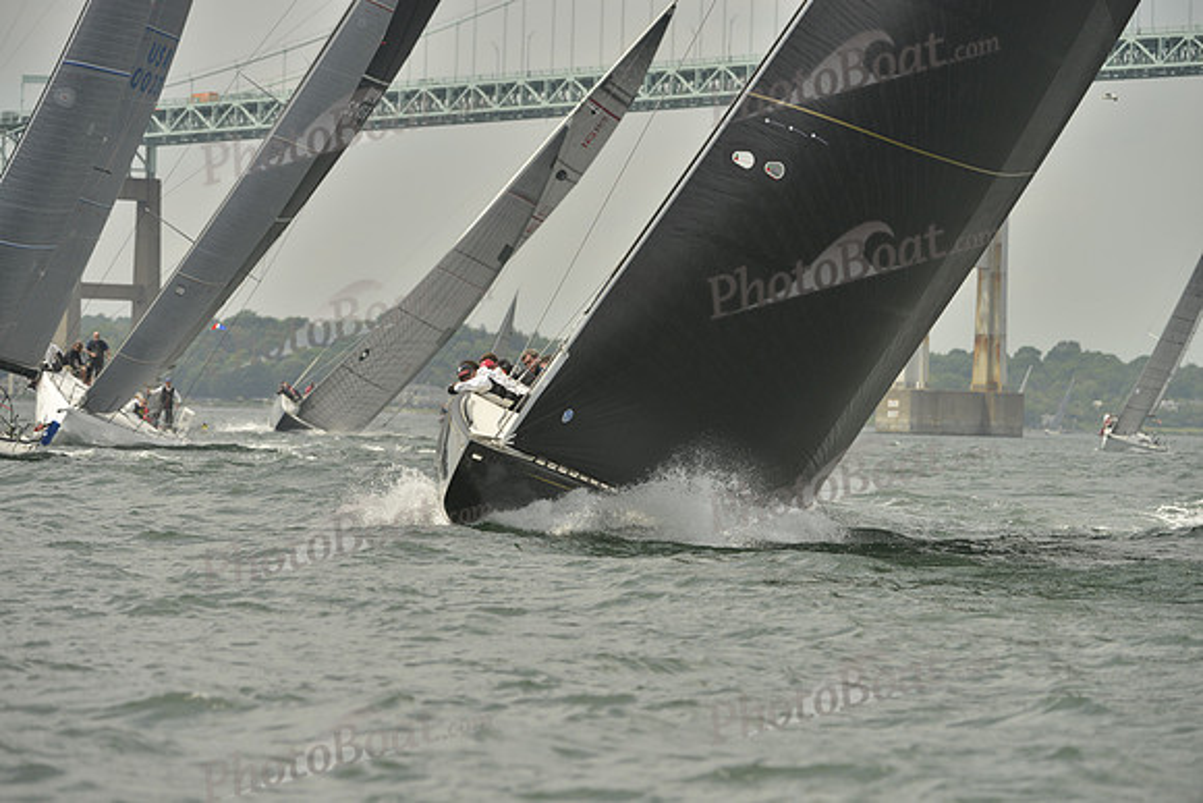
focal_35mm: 240
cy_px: 402
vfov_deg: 5.7
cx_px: 602
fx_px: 8022
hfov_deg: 8.6
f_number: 6.3
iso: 280
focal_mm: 240
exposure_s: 1/1250
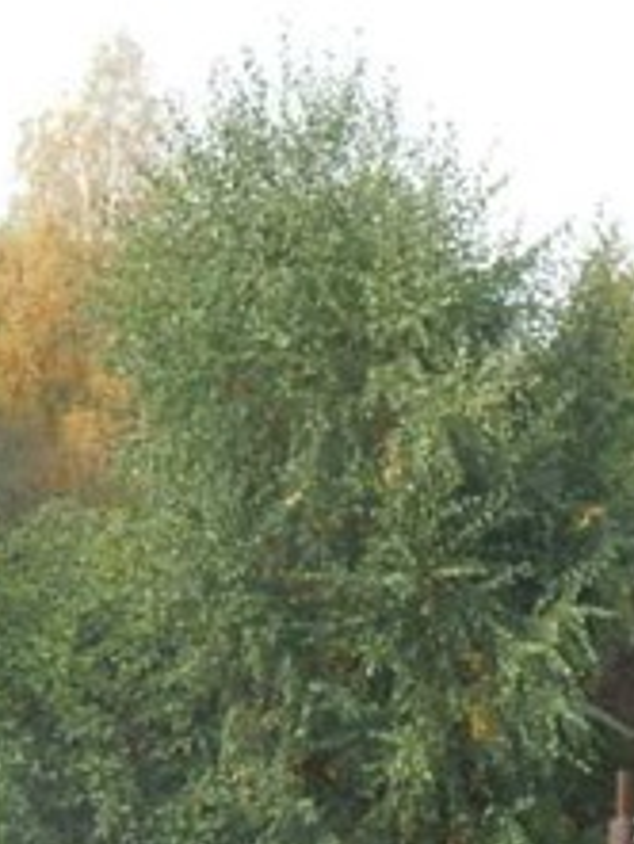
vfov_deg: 3.9
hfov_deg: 3.0
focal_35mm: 503
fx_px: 12272
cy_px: 901
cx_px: 69
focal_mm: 24.7
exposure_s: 1/250
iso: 250
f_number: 6
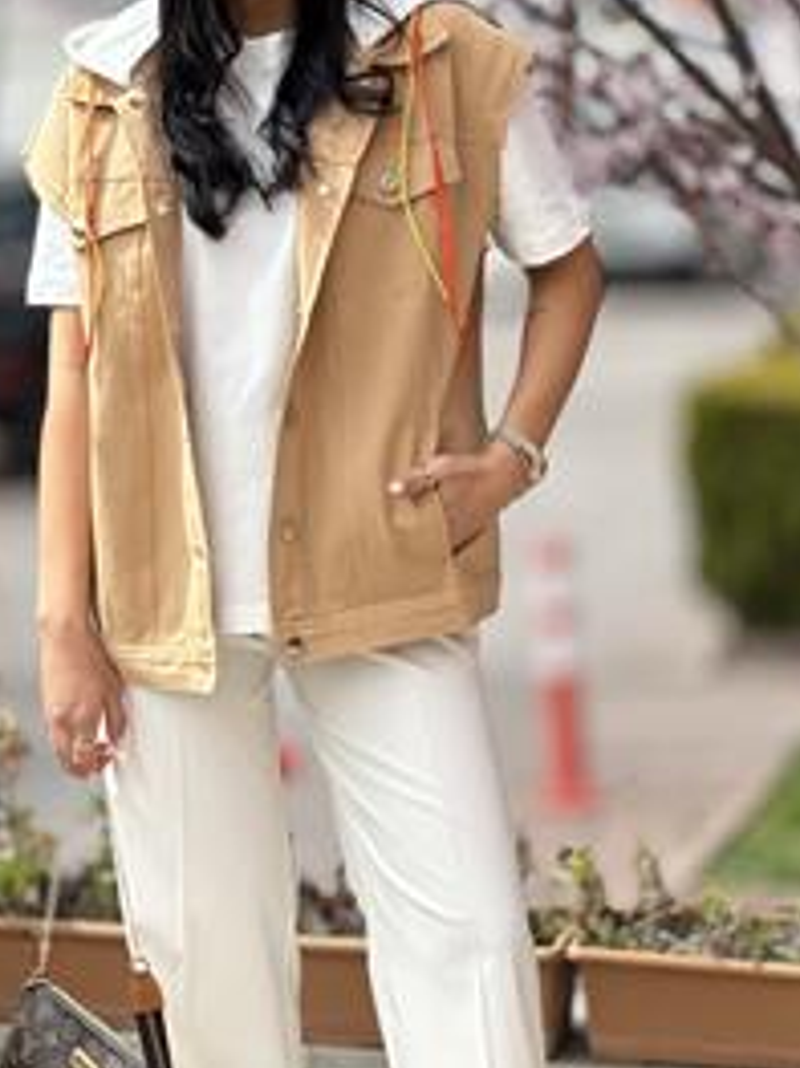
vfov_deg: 16.3
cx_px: 292
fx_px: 3732
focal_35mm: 121
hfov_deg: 12.2
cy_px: 437
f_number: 2.8
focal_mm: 9
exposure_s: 1/579
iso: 32
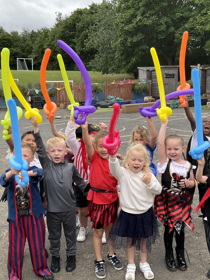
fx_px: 315
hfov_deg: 36.7
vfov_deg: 47.9
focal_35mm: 39
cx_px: 128
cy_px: 140
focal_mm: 3
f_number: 1.8
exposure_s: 1/586
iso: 25
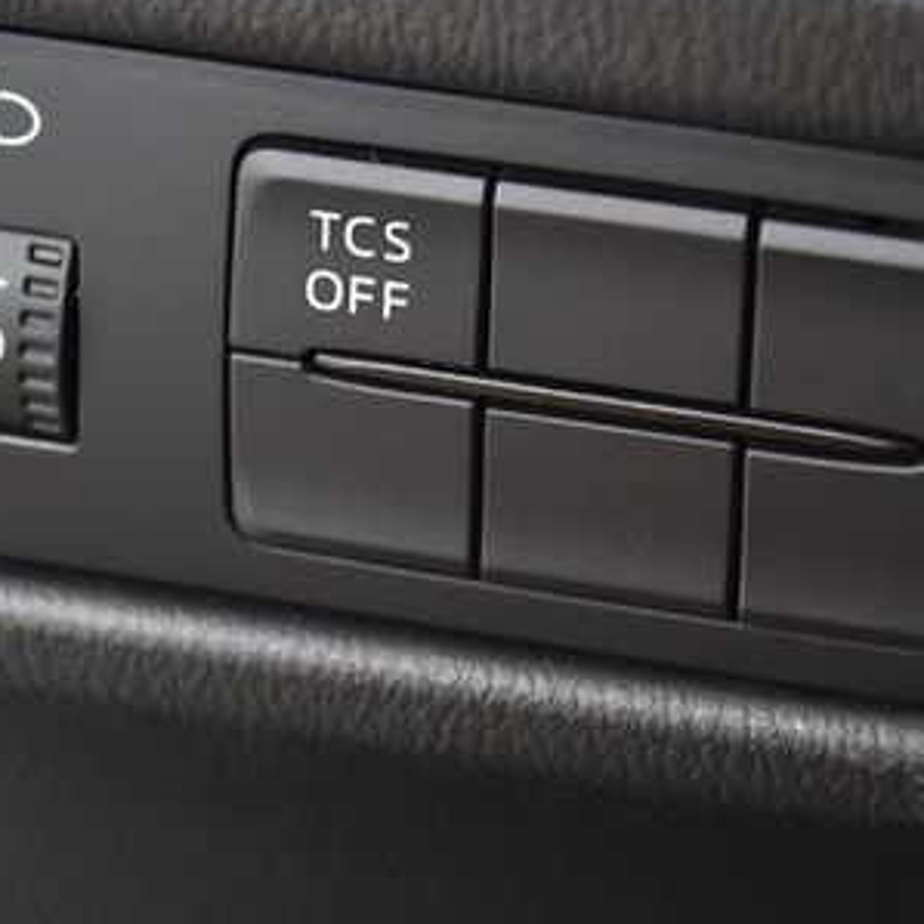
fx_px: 7429
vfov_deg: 7.1
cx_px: 380
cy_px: 326
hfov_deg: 7.1
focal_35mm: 246
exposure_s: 1/125
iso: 2500
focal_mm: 90
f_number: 5.3
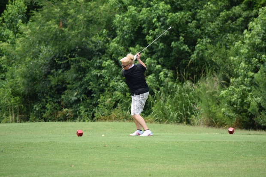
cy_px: 88
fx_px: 3324
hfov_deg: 4.6
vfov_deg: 3.1
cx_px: 133
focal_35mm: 450
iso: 320
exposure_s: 1/500
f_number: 5.6
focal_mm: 300
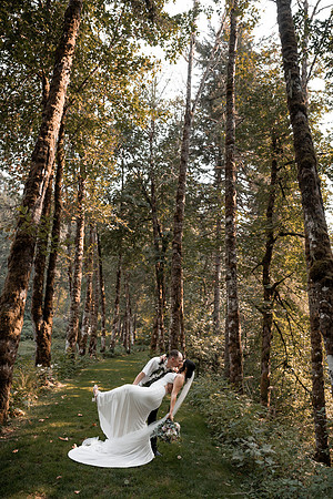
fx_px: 333
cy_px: 250
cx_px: 166
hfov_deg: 53.1
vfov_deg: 73.7
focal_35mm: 24
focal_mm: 24
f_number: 2.8
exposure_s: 1/800
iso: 320
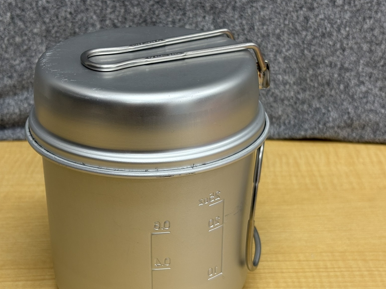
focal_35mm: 64
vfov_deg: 22.9
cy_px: 175
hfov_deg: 30.2
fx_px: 714
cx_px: 163
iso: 50
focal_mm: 5.96
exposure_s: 1/63
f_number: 1.6
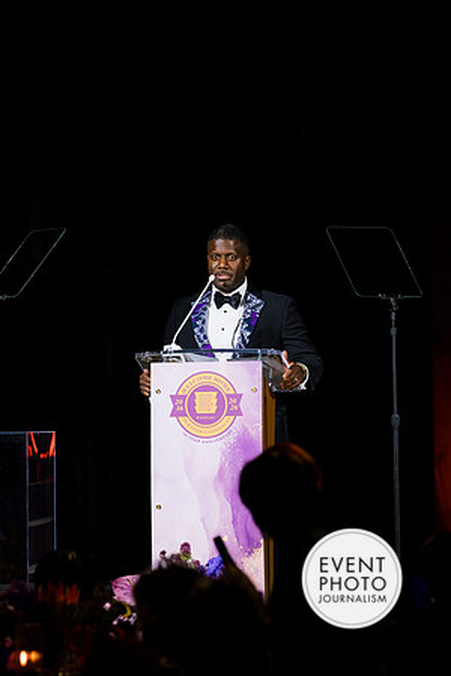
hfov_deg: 6.1
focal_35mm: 225
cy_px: 338
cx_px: 226
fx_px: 4228
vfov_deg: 9.1
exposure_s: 1/200
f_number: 3.5
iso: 500
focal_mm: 150
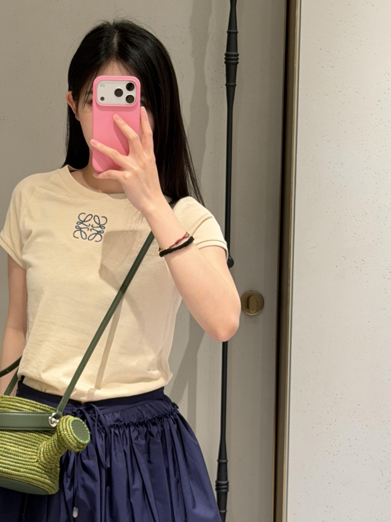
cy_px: 340
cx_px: 106
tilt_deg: -5.0
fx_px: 1069
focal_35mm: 71
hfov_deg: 20.6
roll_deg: -0.5
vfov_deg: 27.3
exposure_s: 1/50
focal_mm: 6.76
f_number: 1.78
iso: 125
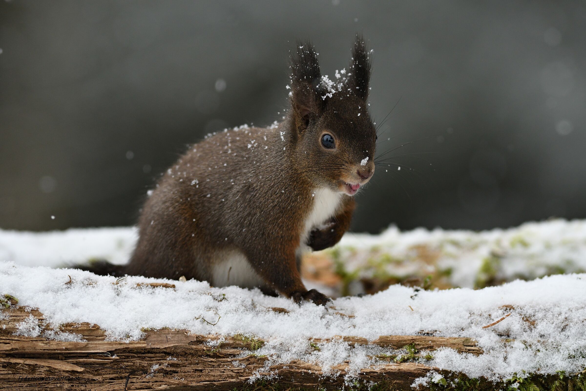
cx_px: 293
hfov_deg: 4.6
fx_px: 7324
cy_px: 196
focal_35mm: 450
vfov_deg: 3.1
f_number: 4
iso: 560
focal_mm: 300
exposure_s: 1/640
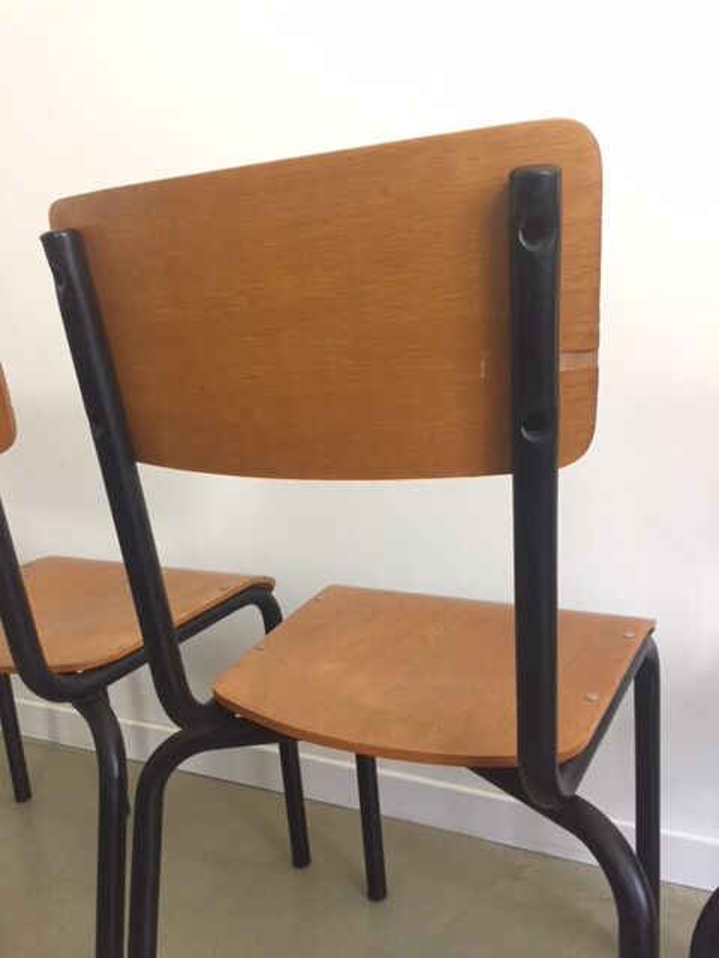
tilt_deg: -11.6
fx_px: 803
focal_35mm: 29
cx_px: 360
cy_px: 479
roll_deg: +3.2
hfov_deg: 48.2
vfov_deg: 61.7
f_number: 2.2
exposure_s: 1/17
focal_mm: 4.15
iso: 250
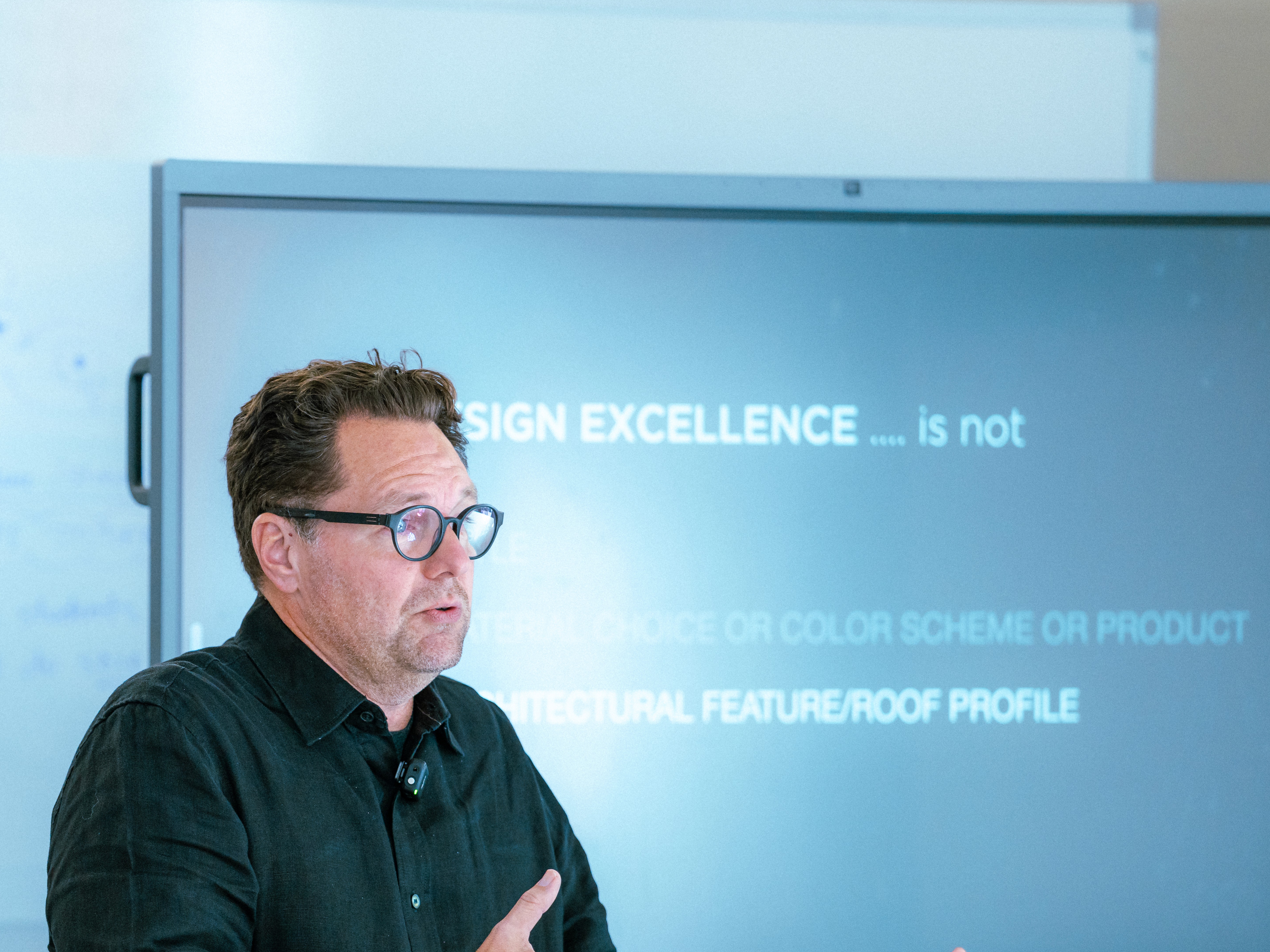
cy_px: 630
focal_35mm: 273
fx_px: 10016
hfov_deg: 7.2
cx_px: 361
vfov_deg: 5.4
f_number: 2.8
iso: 800
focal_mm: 172.6
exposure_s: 1/250
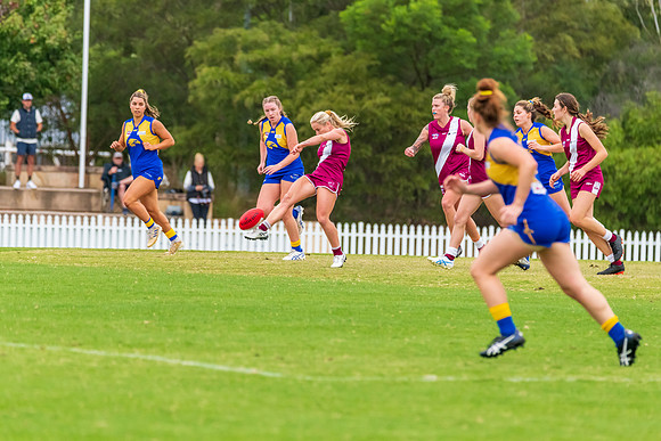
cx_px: 327
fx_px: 7733
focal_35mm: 421
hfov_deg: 4.9
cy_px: 214
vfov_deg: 3.3
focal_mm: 380
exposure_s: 1/1250
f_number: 6
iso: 1800
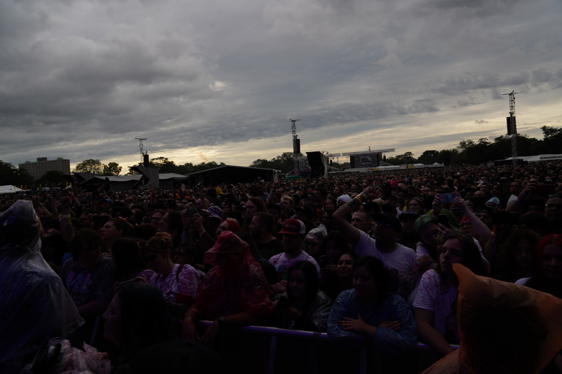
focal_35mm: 24
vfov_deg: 53.1
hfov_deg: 73.7
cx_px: 281
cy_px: 187
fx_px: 375
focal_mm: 24
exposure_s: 1/250
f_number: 8
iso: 100
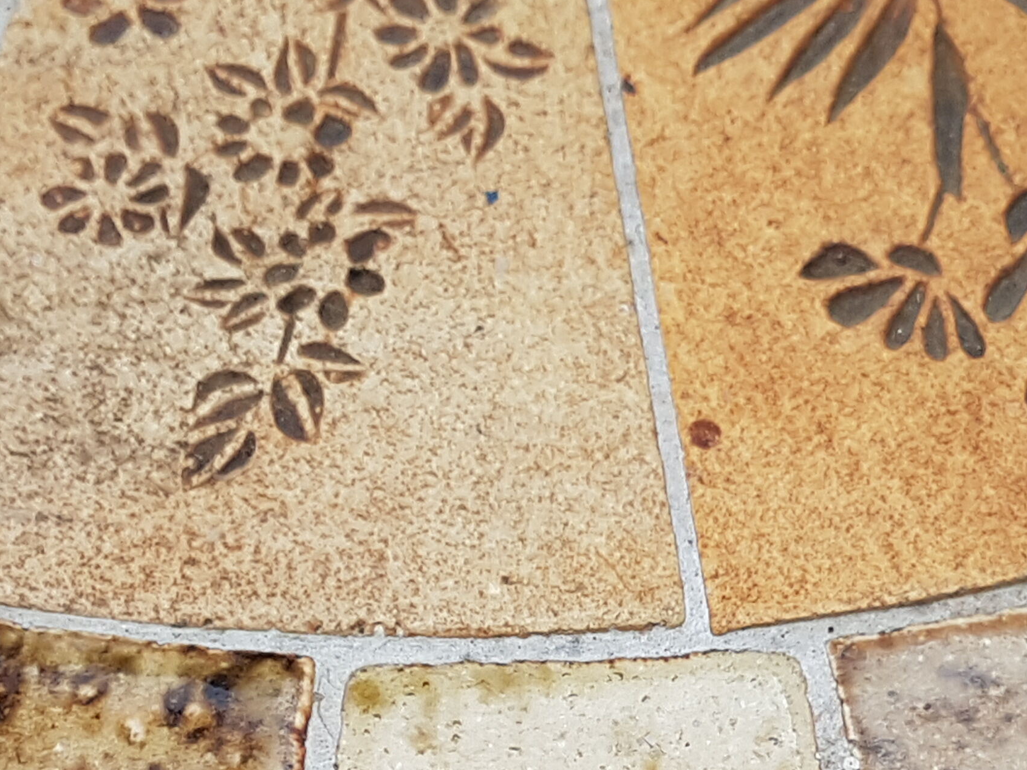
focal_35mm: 62
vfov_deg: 22.9
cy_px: 735
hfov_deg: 31.0
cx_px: 678
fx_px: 1839
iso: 40
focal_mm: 4.2
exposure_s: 1/822
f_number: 1.7
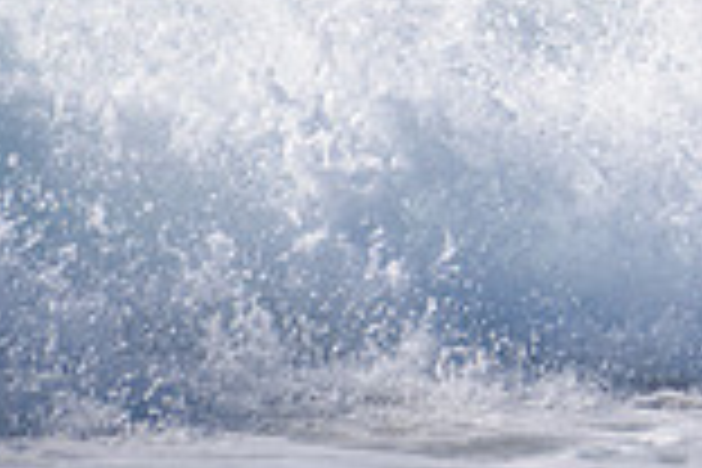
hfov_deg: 0.9
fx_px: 44340
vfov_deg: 0.6
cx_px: 1528
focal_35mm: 2274
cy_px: -181
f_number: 5.6
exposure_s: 1/2000
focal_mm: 500
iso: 125
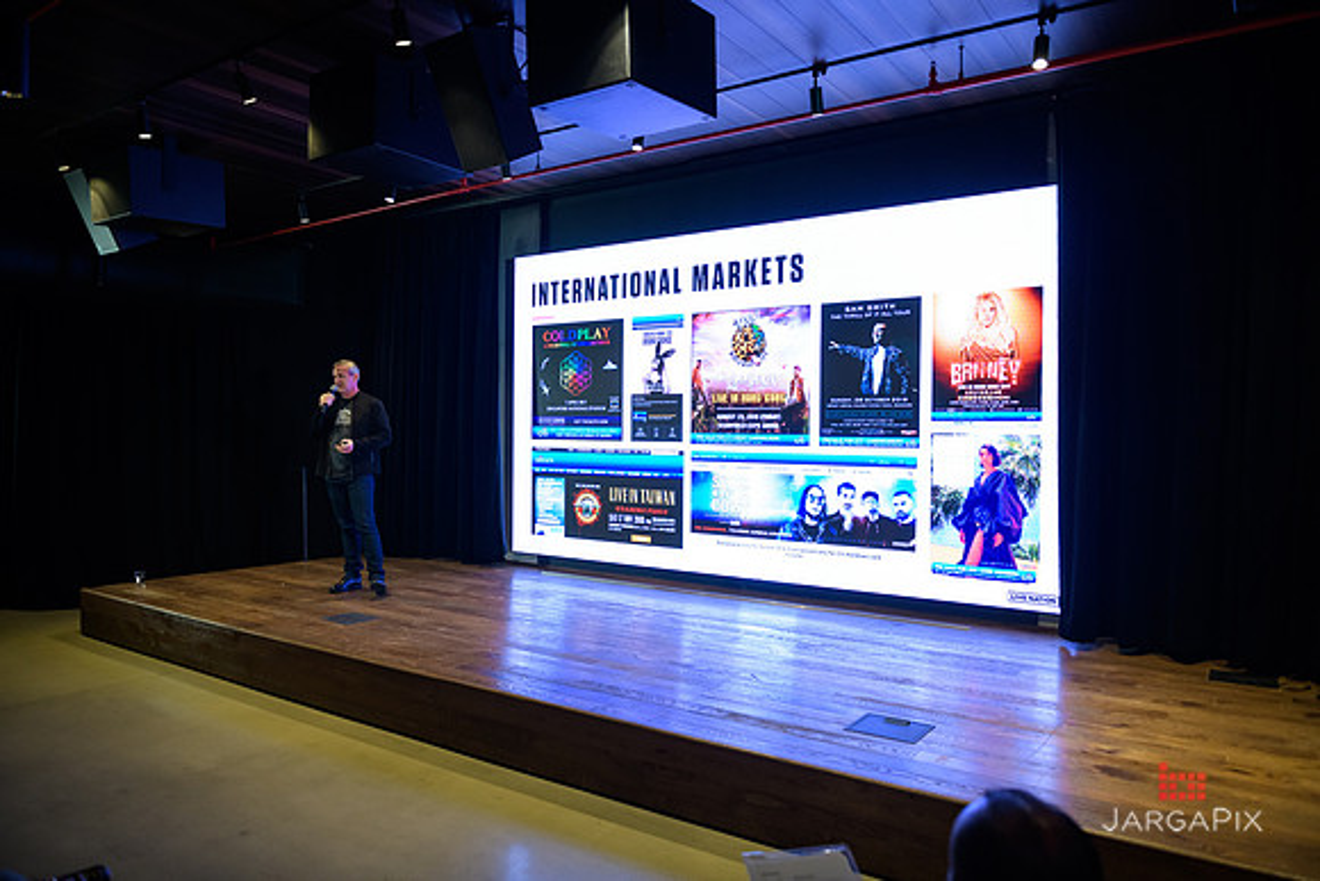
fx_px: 880
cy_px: 440
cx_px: 660
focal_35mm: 24
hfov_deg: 73.7
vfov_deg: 53.2
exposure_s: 1/200
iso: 1250
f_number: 3.2
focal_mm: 24
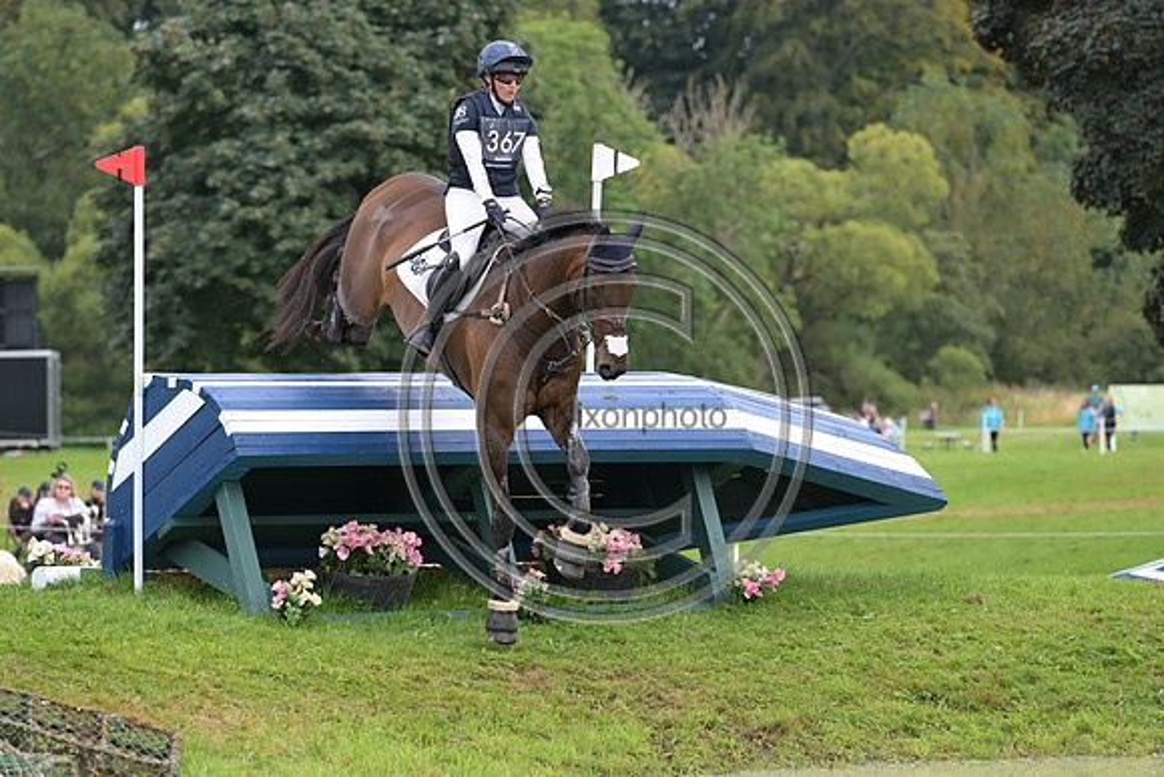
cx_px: 582
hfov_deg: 10.3
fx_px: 6468
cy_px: 388
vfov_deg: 6.9
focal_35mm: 200
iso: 1250
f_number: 5.6
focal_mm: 200
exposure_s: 1/1250
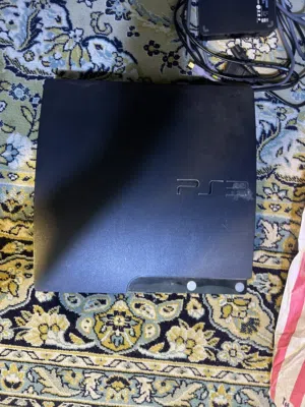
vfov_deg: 67.3
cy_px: 204
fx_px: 305
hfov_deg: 53.1
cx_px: 152
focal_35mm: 26
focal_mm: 5.7
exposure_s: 1/33
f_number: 1.5
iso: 400
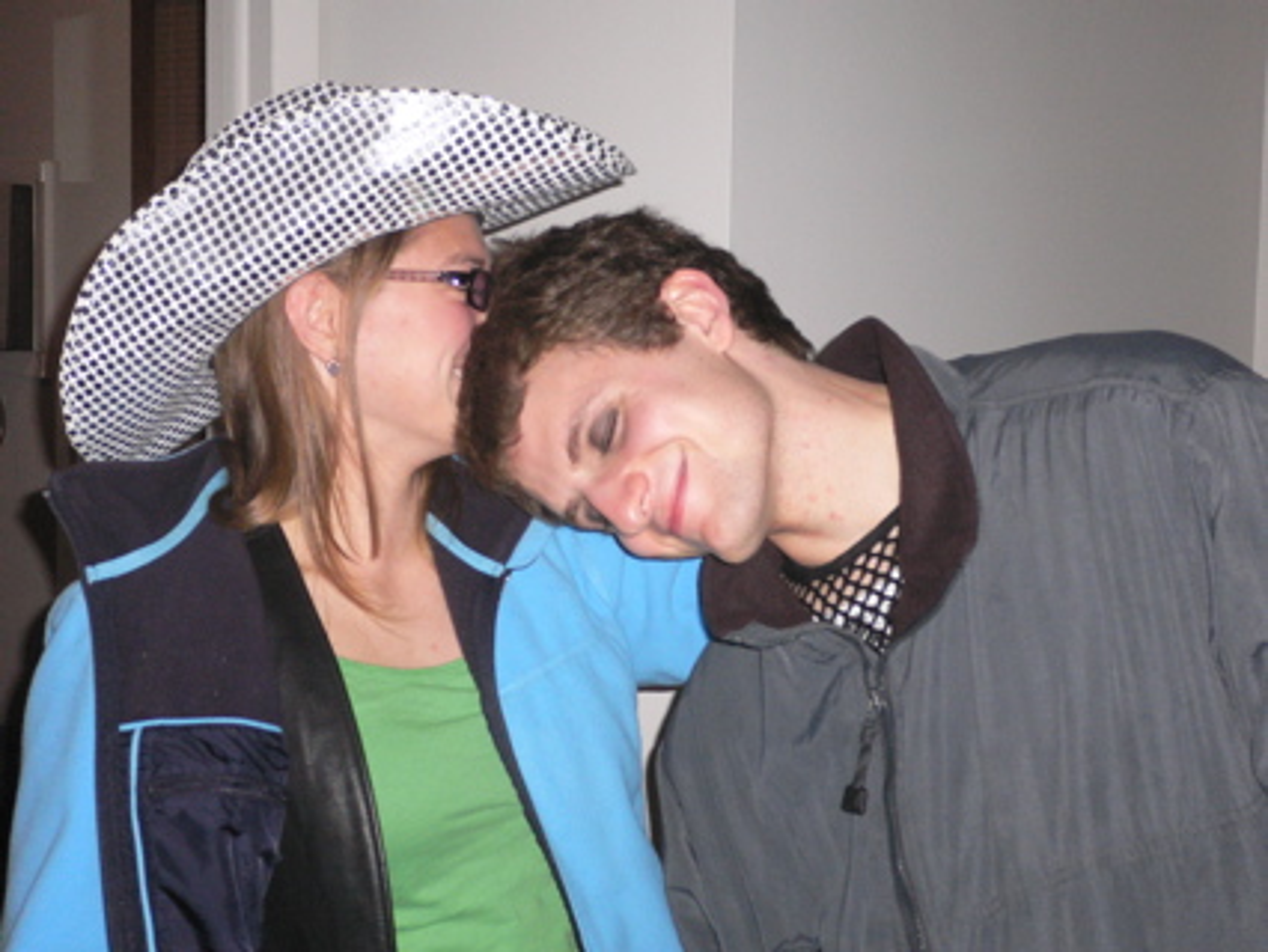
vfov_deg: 24.1
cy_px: 476
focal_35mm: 61
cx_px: 634
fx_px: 2236
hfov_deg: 31.7
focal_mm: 10.1
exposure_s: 1/60
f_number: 3.8
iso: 300
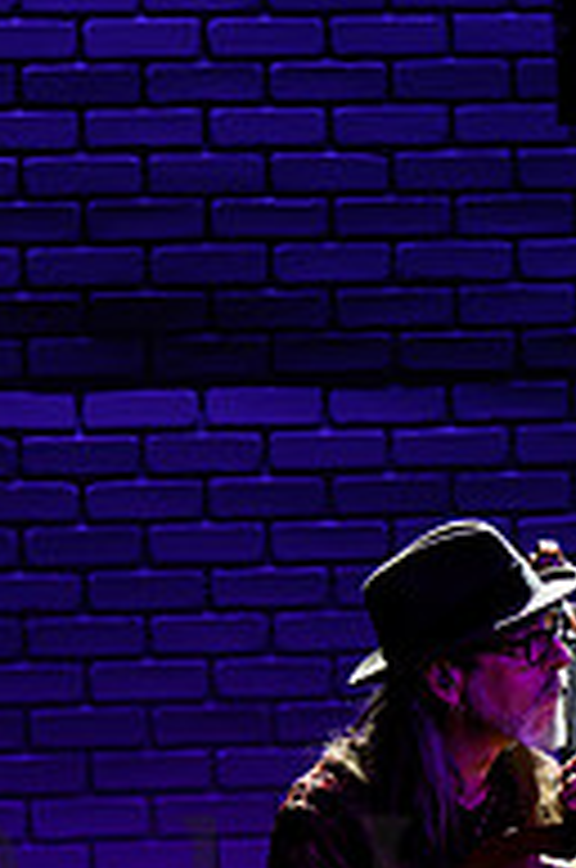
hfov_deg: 2.9
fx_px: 11223
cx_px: 515
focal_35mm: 466
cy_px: 967
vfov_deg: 4.4
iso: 2000
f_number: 8
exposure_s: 1/60
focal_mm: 200
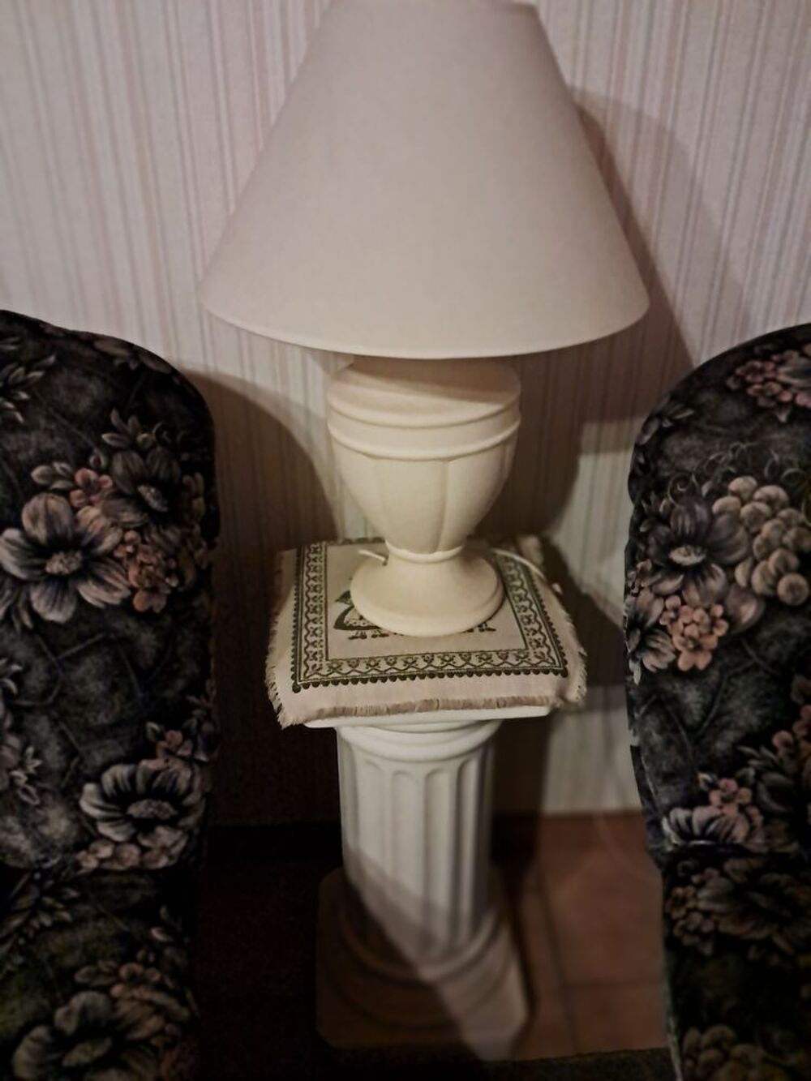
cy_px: 540
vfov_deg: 65.3
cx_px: 406
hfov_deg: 51.4
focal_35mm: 27
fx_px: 843
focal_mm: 4
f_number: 1.8
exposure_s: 1/17
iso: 1600
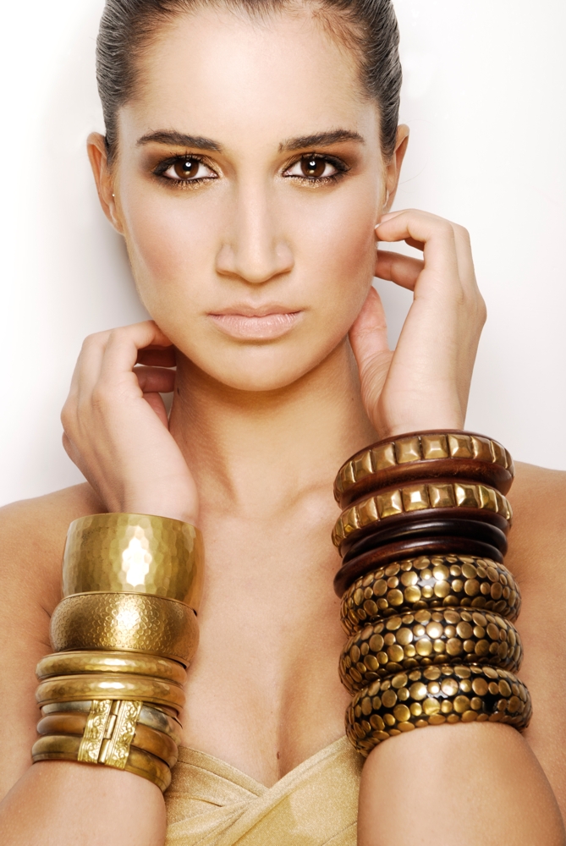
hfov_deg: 13.1
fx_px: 2470
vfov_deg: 19.4
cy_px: 423
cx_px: 283
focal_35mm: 105
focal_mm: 70
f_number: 9
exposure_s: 1/160
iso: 100
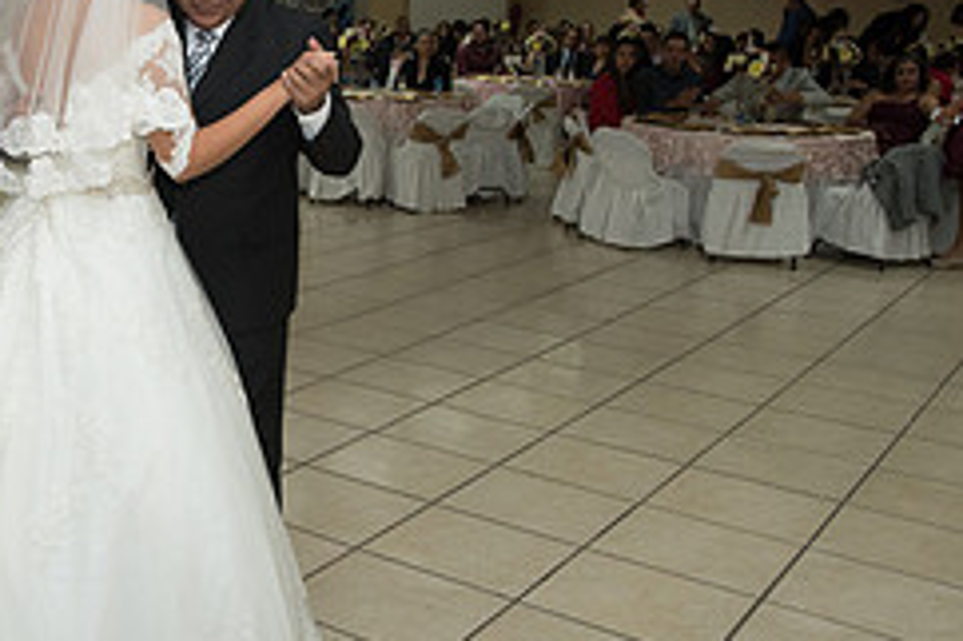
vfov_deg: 27.8
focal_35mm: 48
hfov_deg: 37.7
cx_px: 52
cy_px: 201
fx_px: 1283
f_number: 3.5
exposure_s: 1/100
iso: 1600
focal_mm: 20
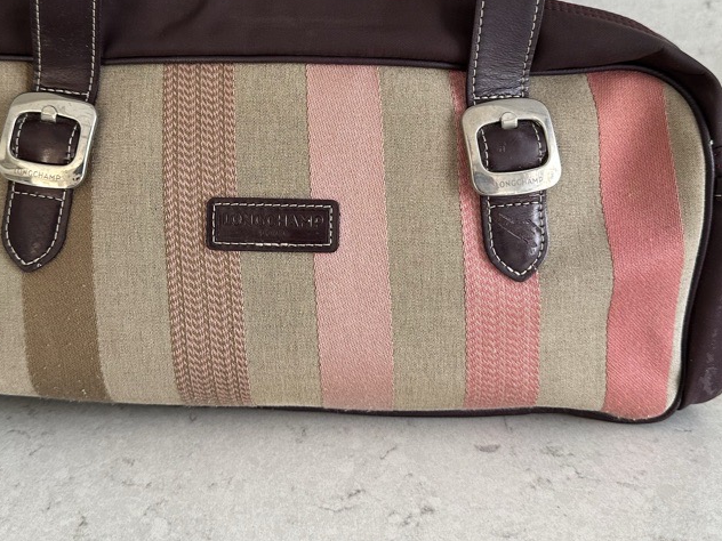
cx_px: 318
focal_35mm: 38
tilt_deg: -21.1
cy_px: 176
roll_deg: -0.1
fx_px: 793
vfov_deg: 37.3
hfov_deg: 48.9
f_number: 1.78
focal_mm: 6.86
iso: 250
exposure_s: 1/64
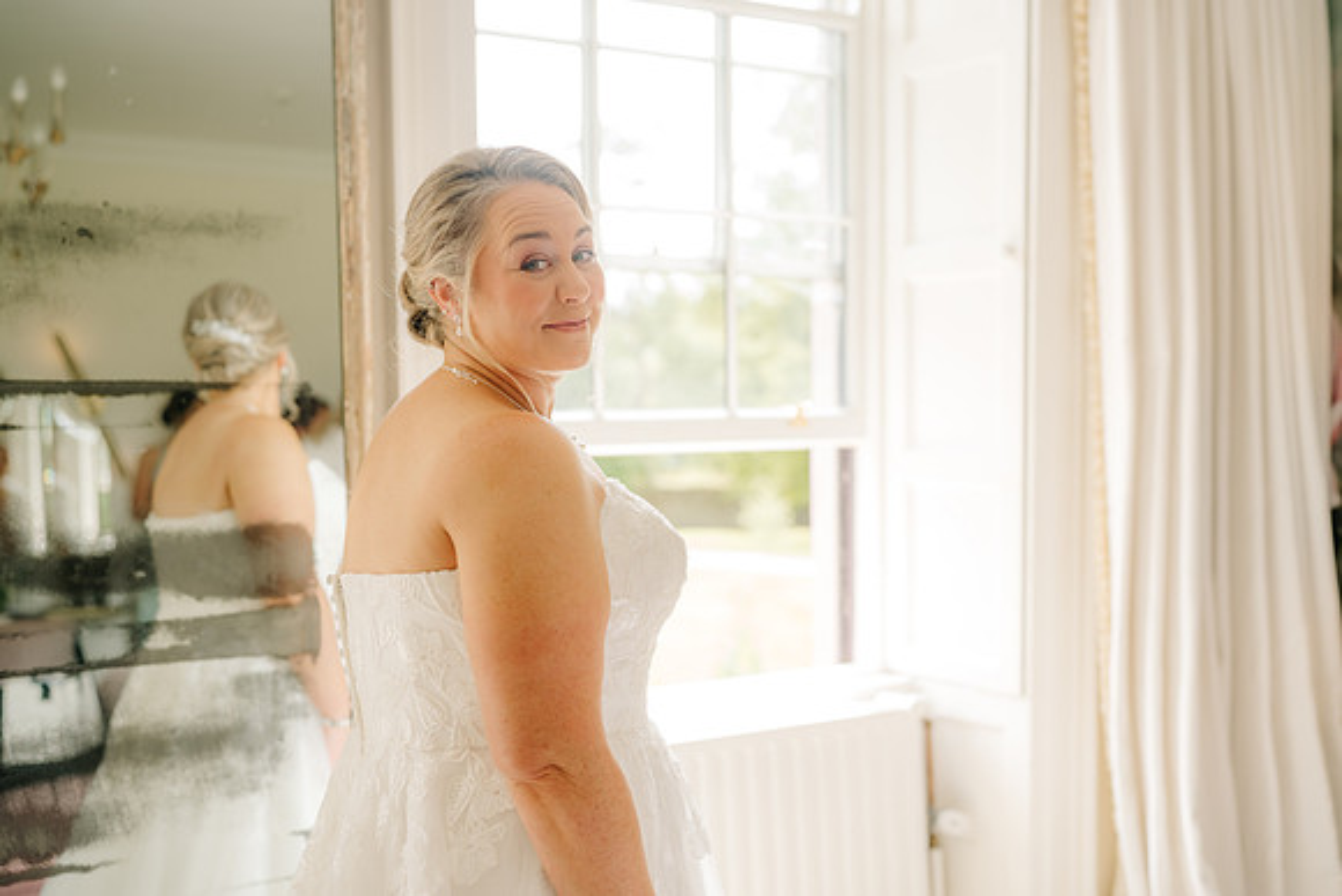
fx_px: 1433
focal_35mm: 38
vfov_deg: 34.7
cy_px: 447
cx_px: 729
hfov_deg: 50.1
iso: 100
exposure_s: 1/200
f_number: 2
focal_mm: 35
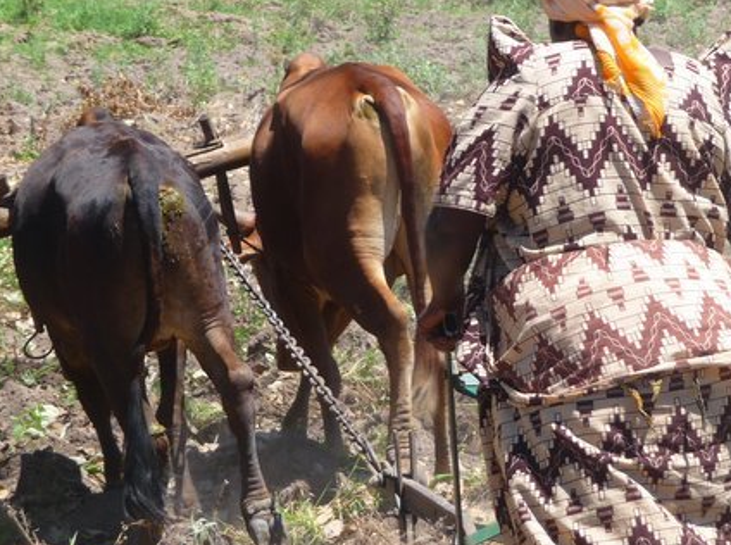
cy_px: 291
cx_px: 372
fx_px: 3055
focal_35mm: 145
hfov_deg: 13.6
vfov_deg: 10.2
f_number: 4.7
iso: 100
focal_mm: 21.8
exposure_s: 1/320
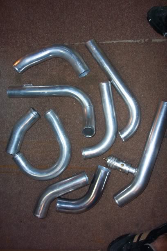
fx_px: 244
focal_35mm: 35
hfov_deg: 37.9
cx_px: 84
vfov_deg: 54.4
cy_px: 126
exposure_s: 1/30
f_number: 2.8
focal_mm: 7.5
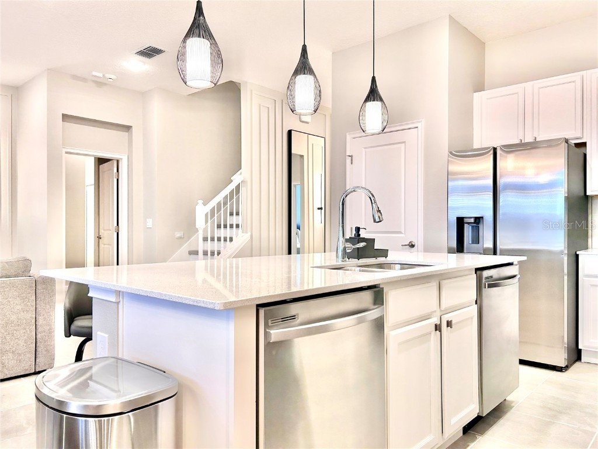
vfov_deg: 53.1
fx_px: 449
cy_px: 224
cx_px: 299
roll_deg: +0.5
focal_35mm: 26
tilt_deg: +0.6
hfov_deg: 67.3
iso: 64
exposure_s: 1/60
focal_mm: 5.7
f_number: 1.5
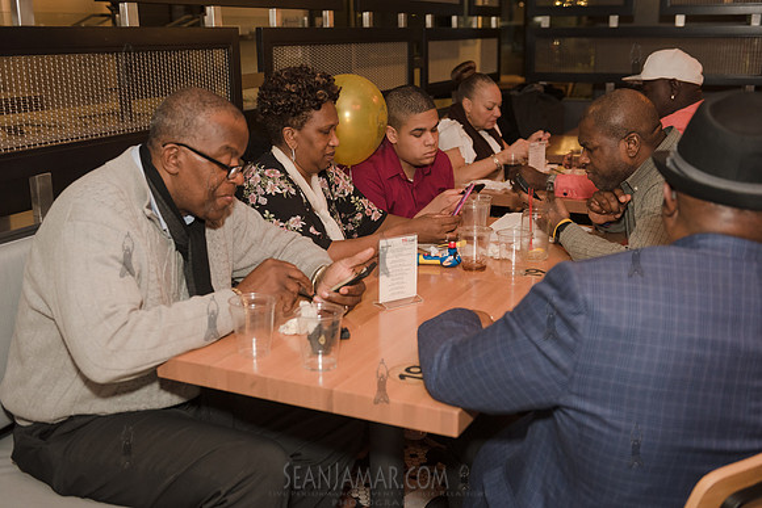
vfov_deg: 31.9
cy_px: 254
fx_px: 889
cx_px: 381
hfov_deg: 46.4
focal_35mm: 42
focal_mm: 42
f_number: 3.5
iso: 1250
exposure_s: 1/320
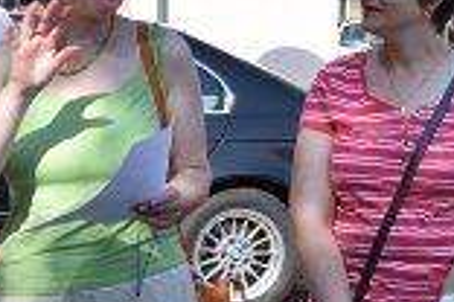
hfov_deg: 13.4
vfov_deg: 9.3
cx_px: 611
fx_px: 1854
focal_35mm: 147
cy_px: 32
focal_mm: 34
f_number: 16
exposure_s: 1/160
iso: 400
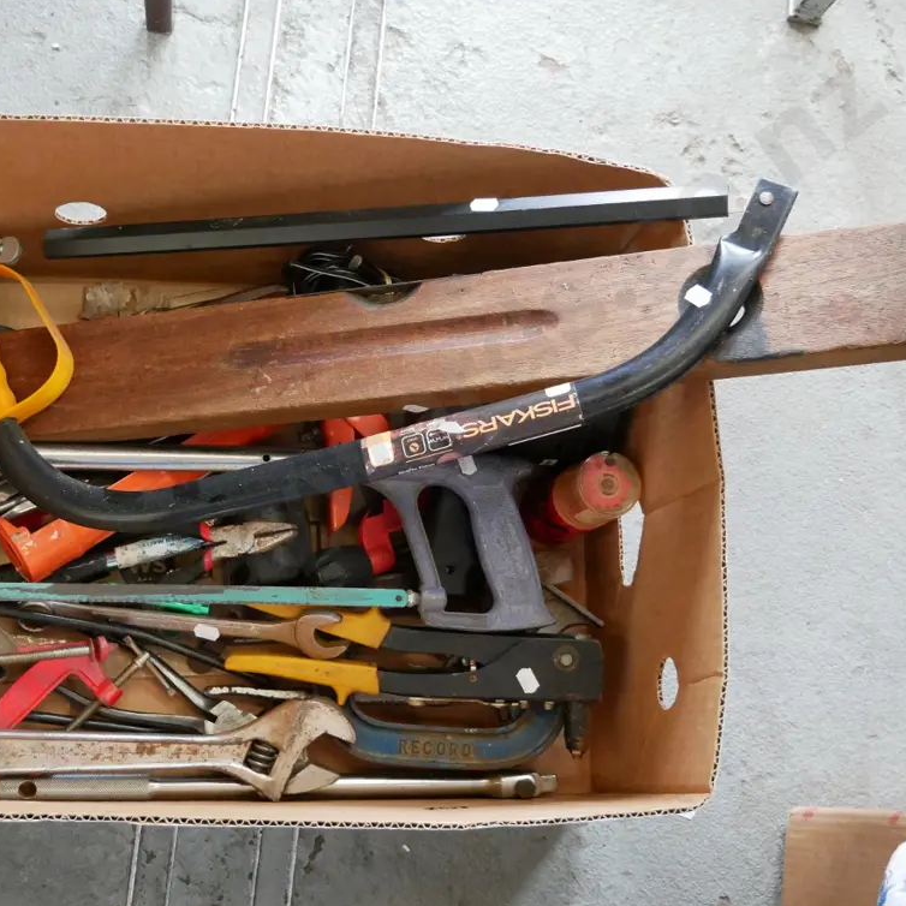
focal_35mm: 48
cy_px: 455
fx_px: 1421
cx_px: 377
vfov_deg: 35.4
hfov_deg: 35.3
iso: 3200
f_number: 4.1
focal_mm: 20
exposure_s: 1/50
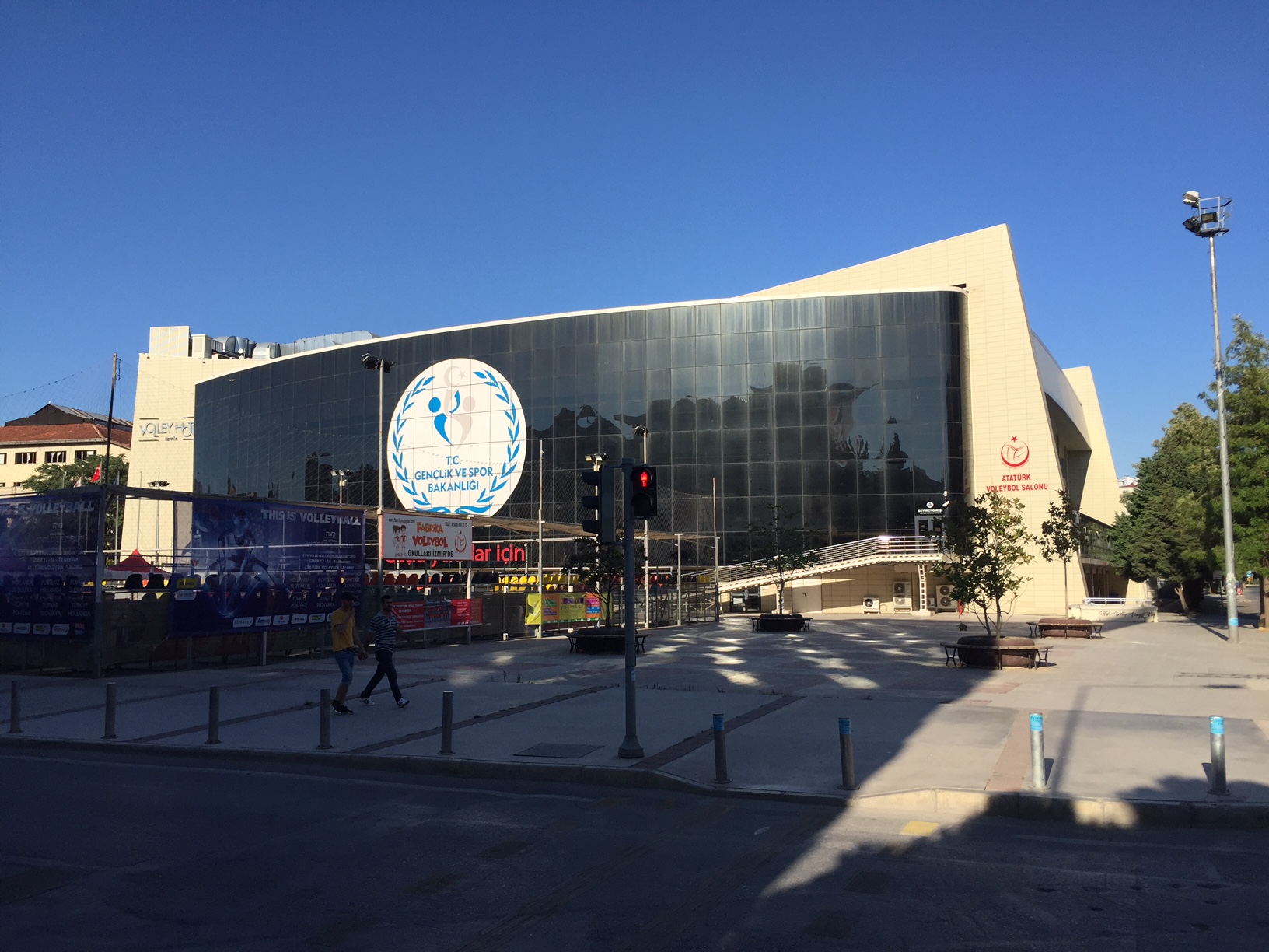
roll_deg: -0.5
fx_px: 1063
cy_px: 476
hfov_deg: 61.7
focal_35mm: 29
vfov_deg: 48.2
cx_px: 634
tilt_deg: +4.5
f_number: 2.2
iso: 32
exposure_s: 1/2326
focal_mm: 4.15
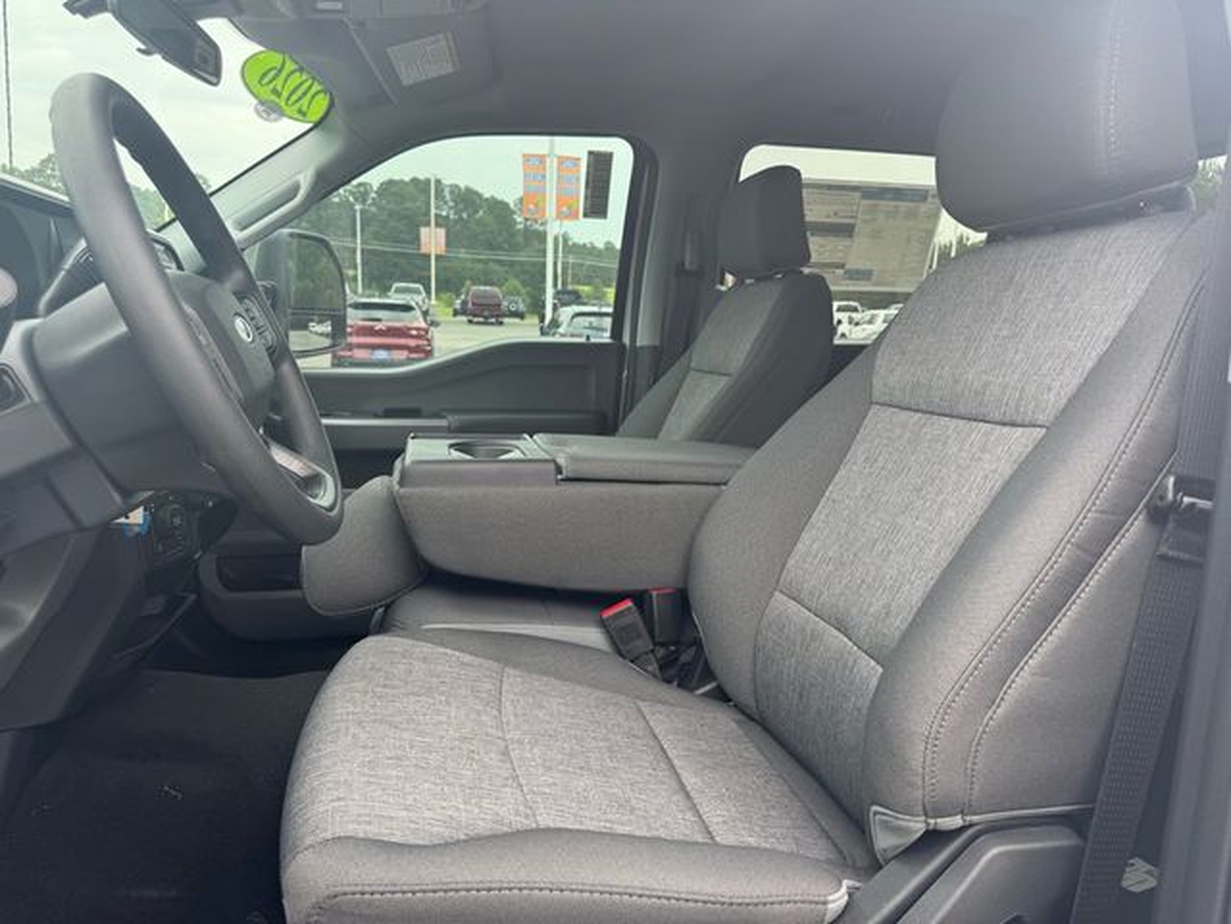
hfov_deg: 71.6
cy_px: 462
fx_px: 853
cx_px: 616
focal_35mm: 24
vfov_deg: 56.8
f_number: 1.78
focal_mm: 6.76
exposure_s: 1/385
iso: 80
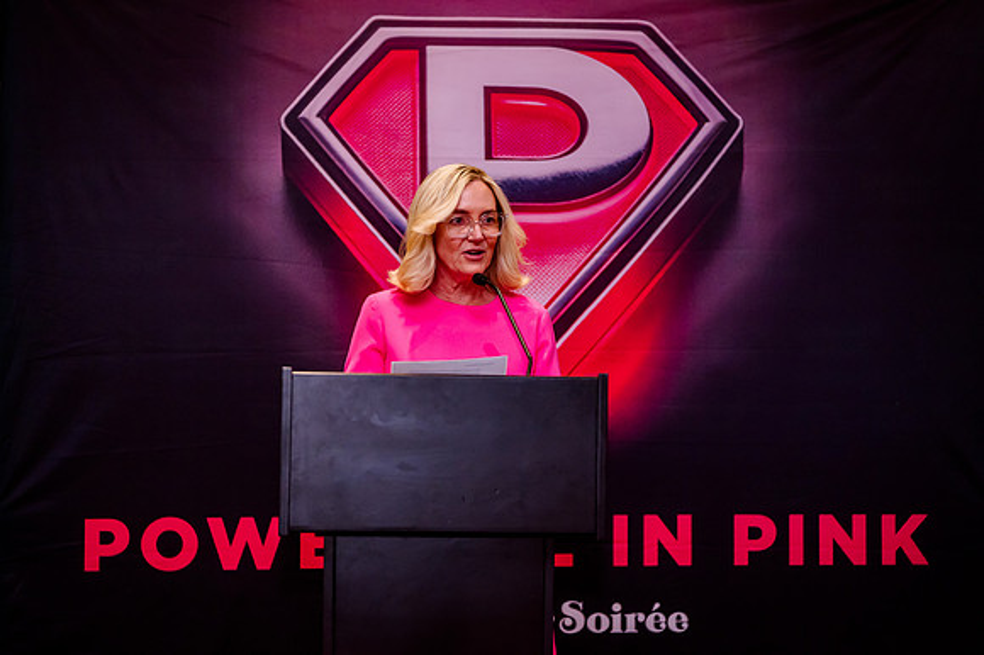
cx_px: 502
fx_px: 1931
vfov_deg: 19.3
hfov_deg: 28.6
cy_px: 327
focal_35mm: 71
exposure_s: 1/250
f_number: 2.8
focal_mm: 65
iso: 2500
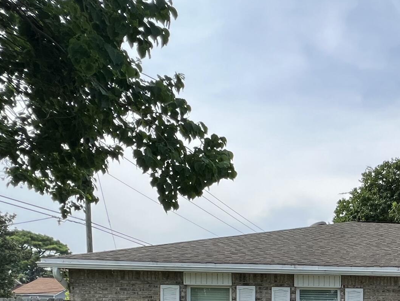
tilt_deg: -2.2
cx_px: 428
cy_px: 352
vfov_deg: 32.6
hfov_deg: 41.2
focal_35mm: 37
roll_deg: -1.3
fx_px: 428
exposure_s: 1/490
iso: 32
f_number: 1.8
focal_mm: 1.57
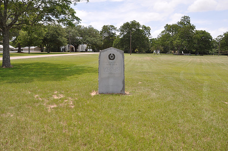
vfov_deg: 47.8
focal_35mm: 27
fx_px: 171
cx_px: 114
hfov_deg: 67.5
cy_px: 76
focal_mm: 18
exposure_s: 1/125
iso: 200
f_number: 11
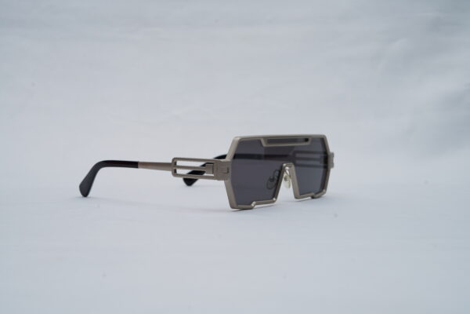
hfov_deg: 39.6
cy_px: 157
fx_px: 653
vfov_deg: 27.0
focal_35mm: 50
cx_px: 235
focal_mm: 50
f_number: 9
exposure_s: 1/160
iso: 100
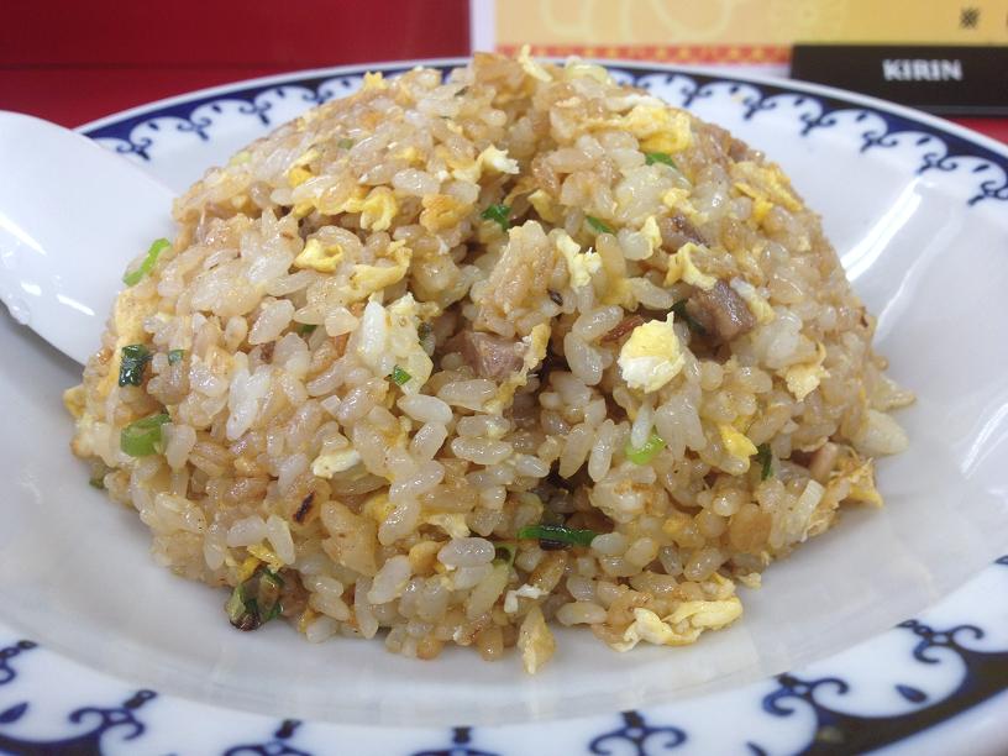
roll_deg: +2.8
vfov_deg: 40.7
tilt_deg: -33.0
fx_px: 1019
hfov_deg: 52.6
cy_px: 378
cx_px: 504
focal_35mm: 35
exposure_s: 1/30
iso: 50
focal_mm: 4.28
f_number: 2.4
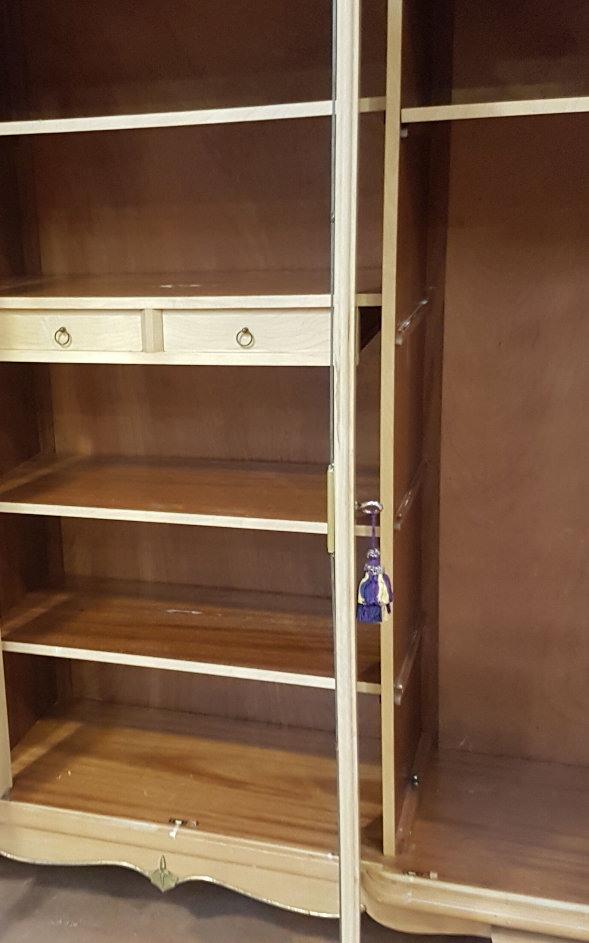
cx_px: 112
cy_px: 455
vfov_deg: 45.3
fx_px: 1130
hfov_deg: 28.5
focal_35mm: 44
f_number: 1.7
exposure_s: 1/13
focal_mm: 4.2
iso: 250
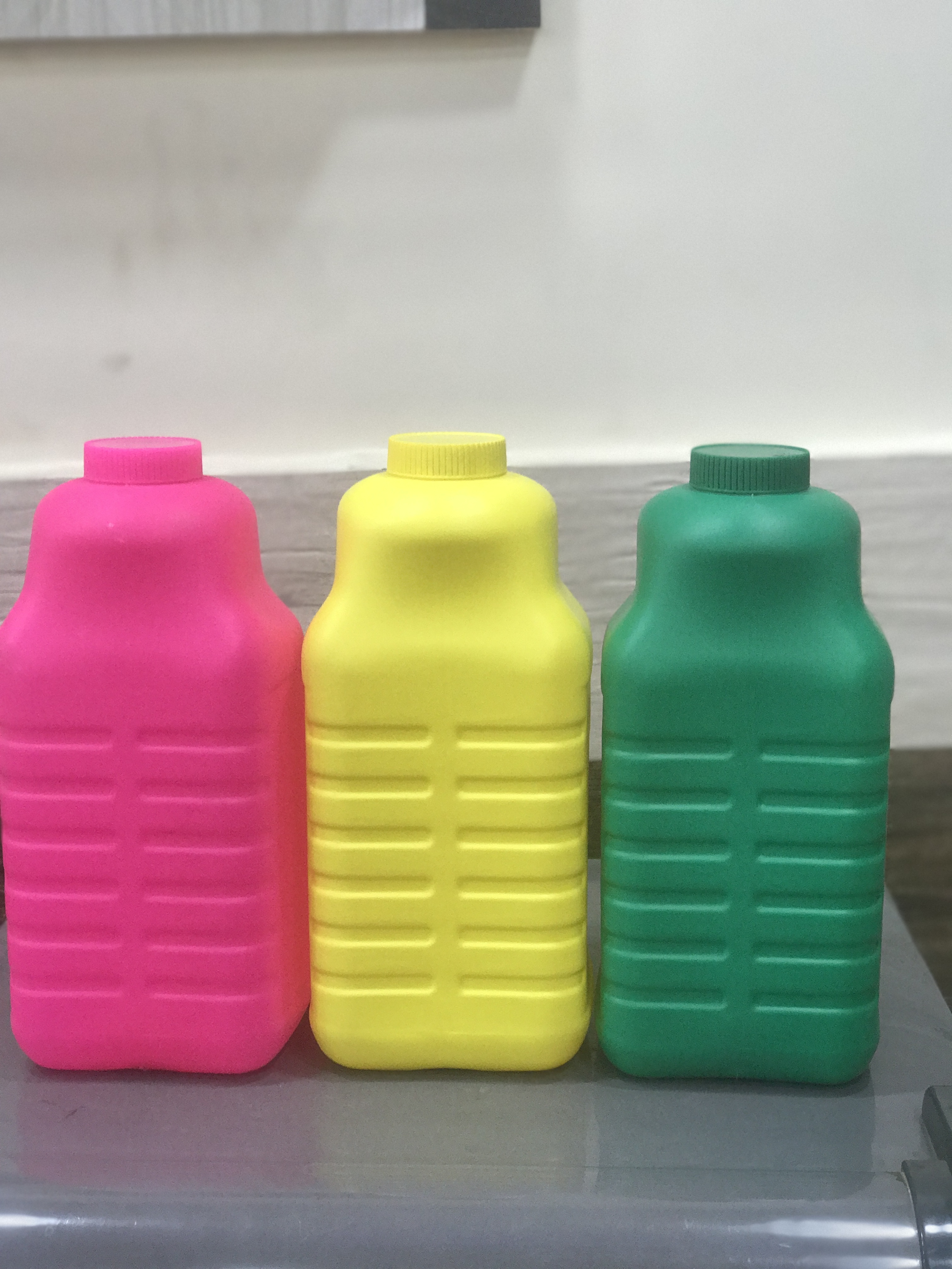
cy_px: 634
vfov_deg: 33.8
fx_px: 2090
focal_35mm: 57
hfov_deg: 25.7
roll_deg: +2.2
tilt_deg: -13.4
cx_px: 476
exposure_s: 1/50
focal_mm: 6.6
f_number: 2.8
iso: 125
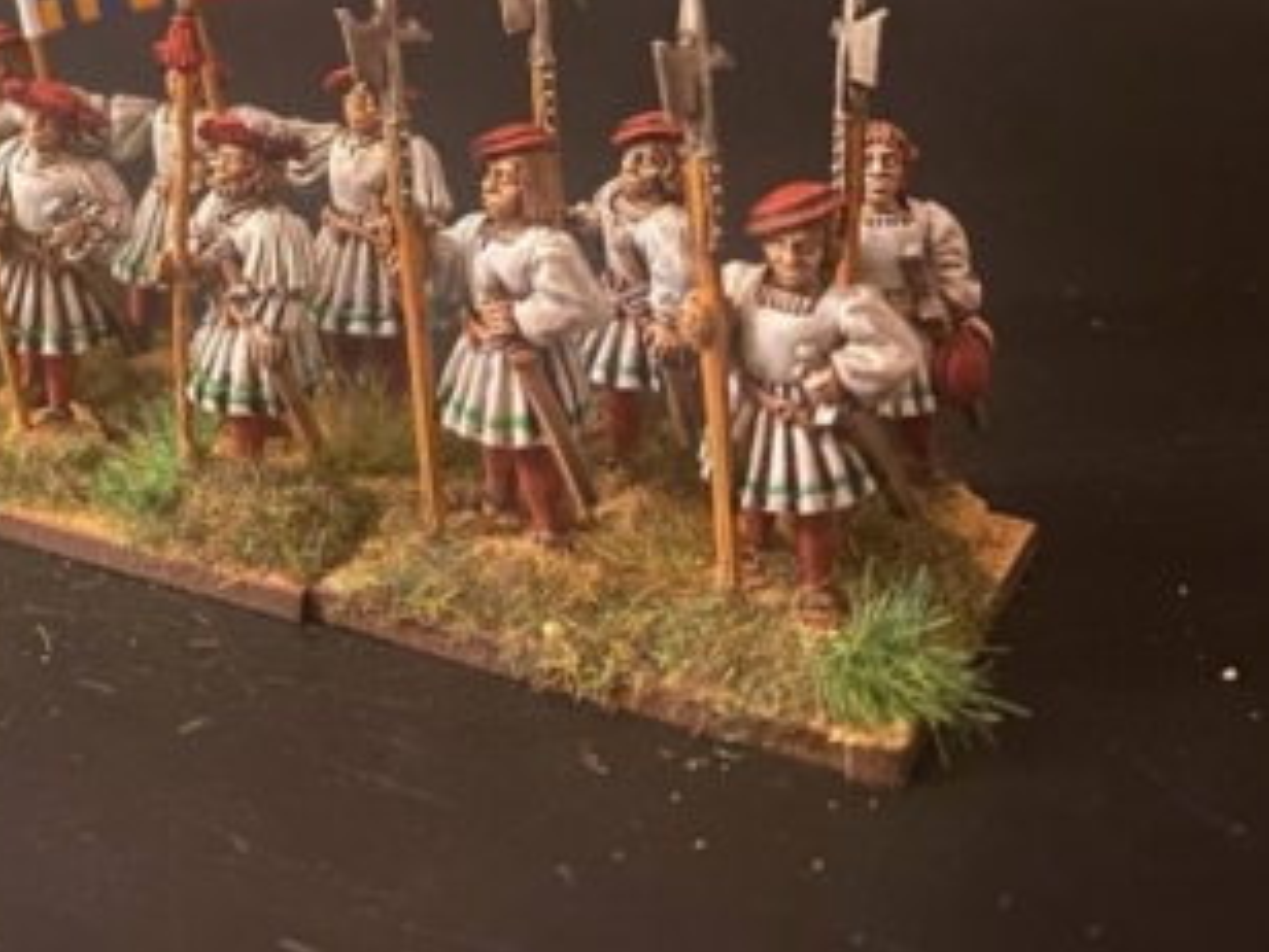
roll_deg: -0.1
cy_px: 128
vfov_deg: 26.3
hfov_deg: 34.2
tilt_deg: -12.1
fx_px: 1980
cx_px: 202
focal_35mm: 54
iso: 800
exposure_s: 1/4
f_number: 1.8
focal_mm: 4.25
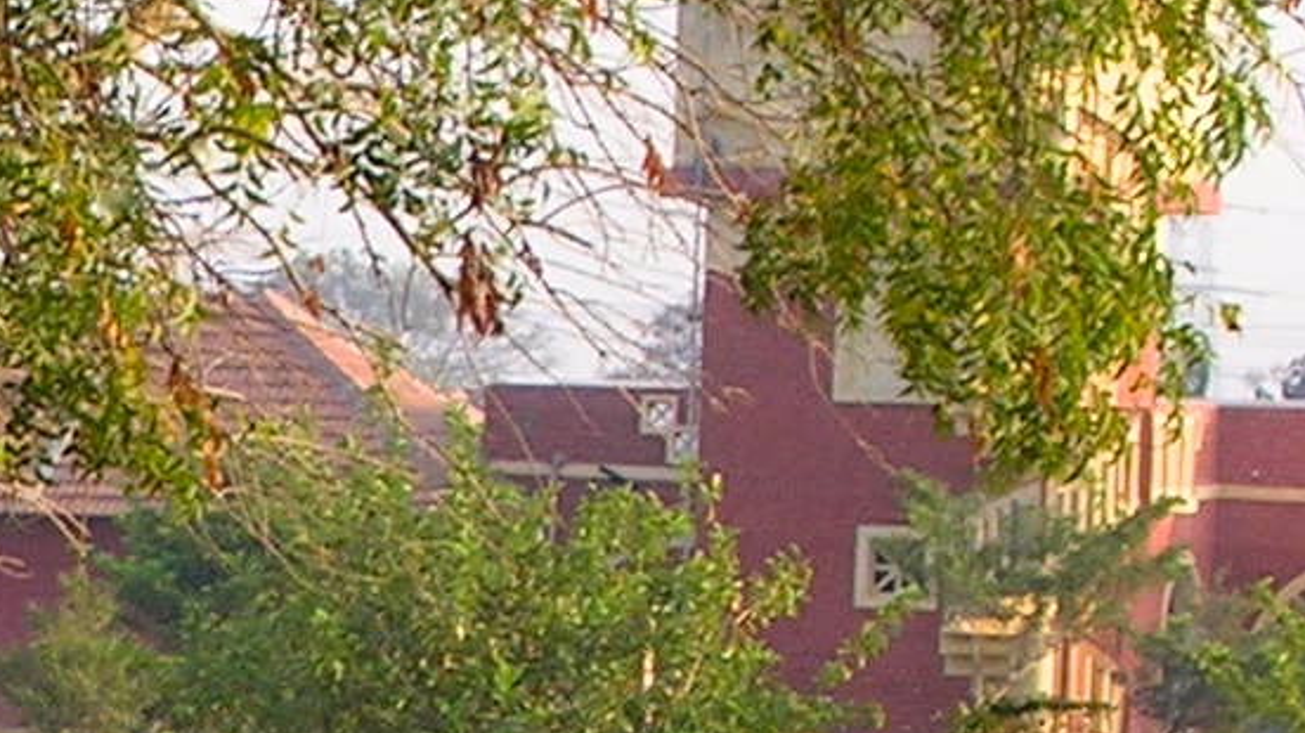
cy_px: 1085
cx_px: -1076
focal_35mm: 368
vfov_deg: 3.3
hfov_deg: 5.8
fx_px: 12729
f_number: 4.2
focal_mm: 13.7
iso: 50
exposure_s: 1/110
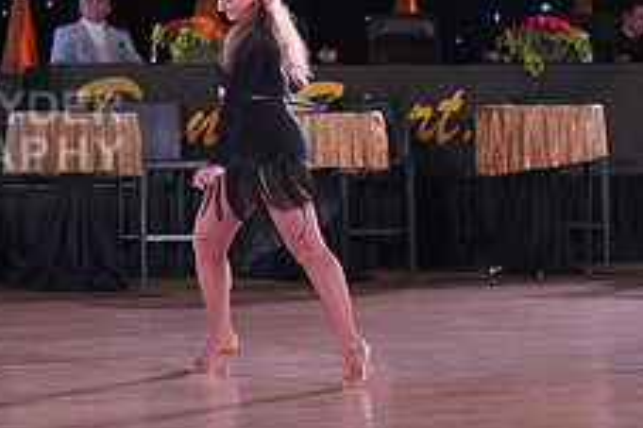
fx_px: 2284
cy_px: 135
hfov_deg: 15.4
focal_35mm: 128
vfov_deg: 10.7
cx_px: -150
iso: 2000
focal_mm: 50
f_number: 4.5
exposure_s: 1/400
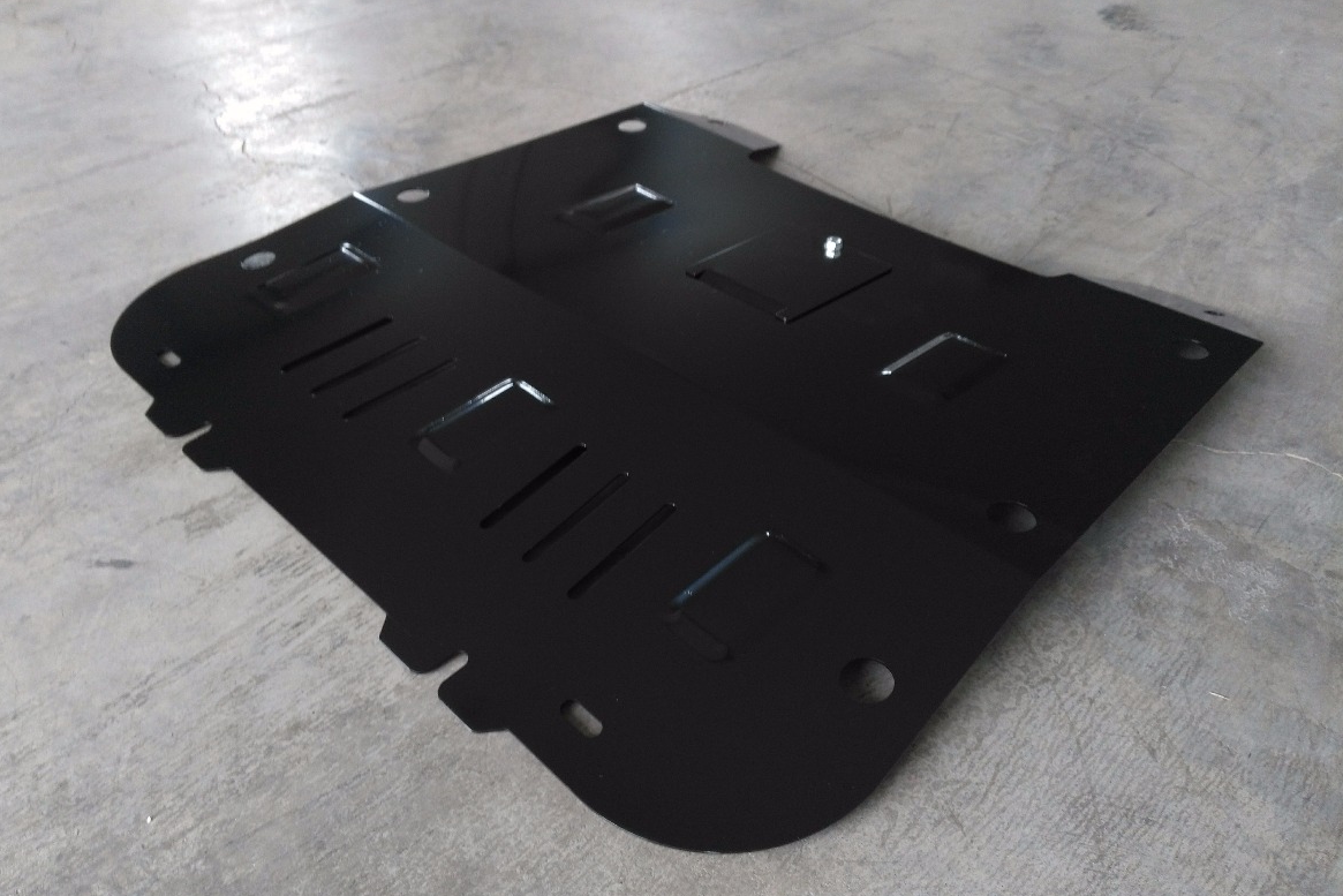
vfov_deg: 43.6
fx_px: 1119
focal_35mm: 30
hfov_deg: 61.9
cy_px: 470
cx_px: 652
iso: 134
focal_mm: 2.96
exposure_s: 1/50
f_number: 2
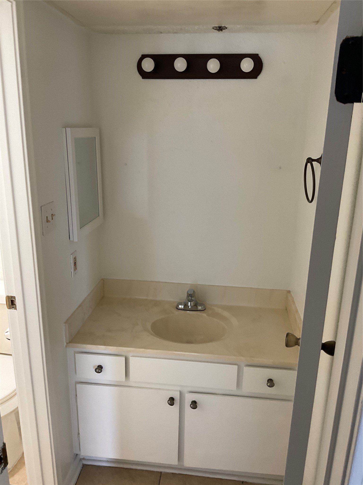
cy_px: 242
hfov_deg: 48.2
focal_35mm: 29
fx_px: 405
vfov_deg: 61.7
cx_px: 182
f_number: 1.8
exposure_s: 1/60
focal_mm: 3
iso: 125
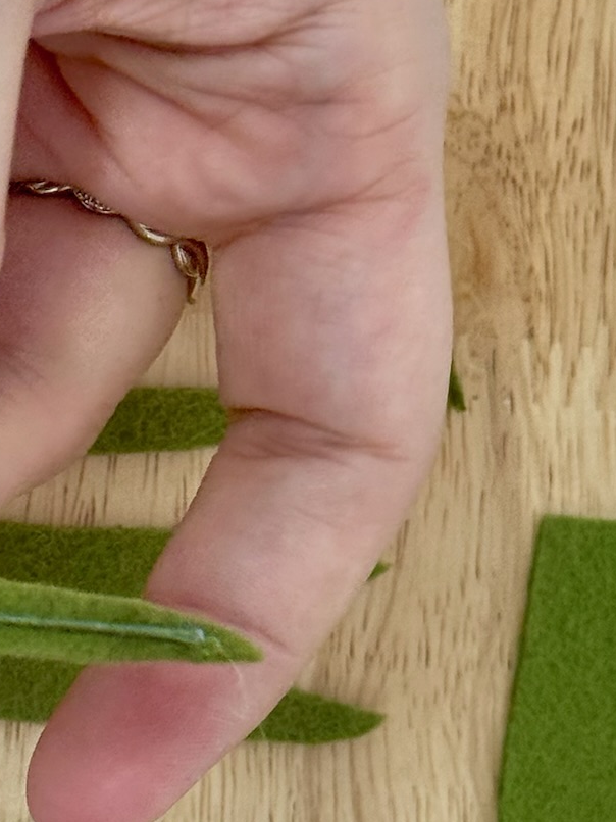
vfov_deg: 16.0
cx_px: -113
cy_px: 687
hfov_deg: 11.9
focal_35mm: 122
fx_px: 2896
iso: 100
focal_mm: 6.76
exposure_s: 1/120
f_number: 1.78
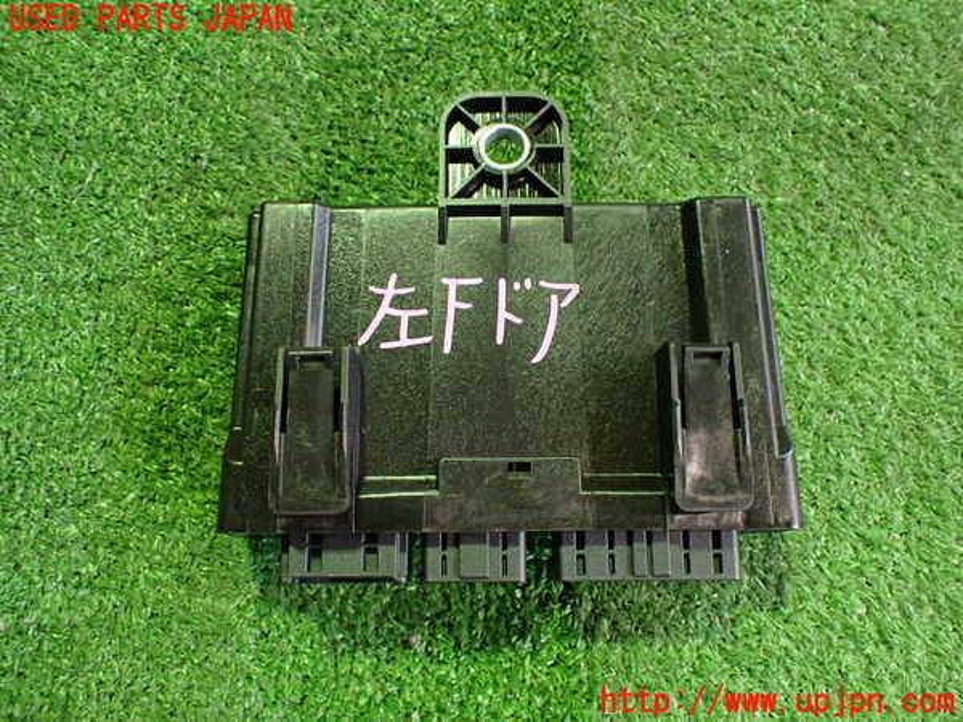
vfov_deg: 46.8
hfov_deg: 60.0
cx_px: 482
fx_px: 835
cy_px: 361
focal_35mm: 30
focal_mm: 5.4
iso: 800
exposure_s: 1/30
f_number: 2.3
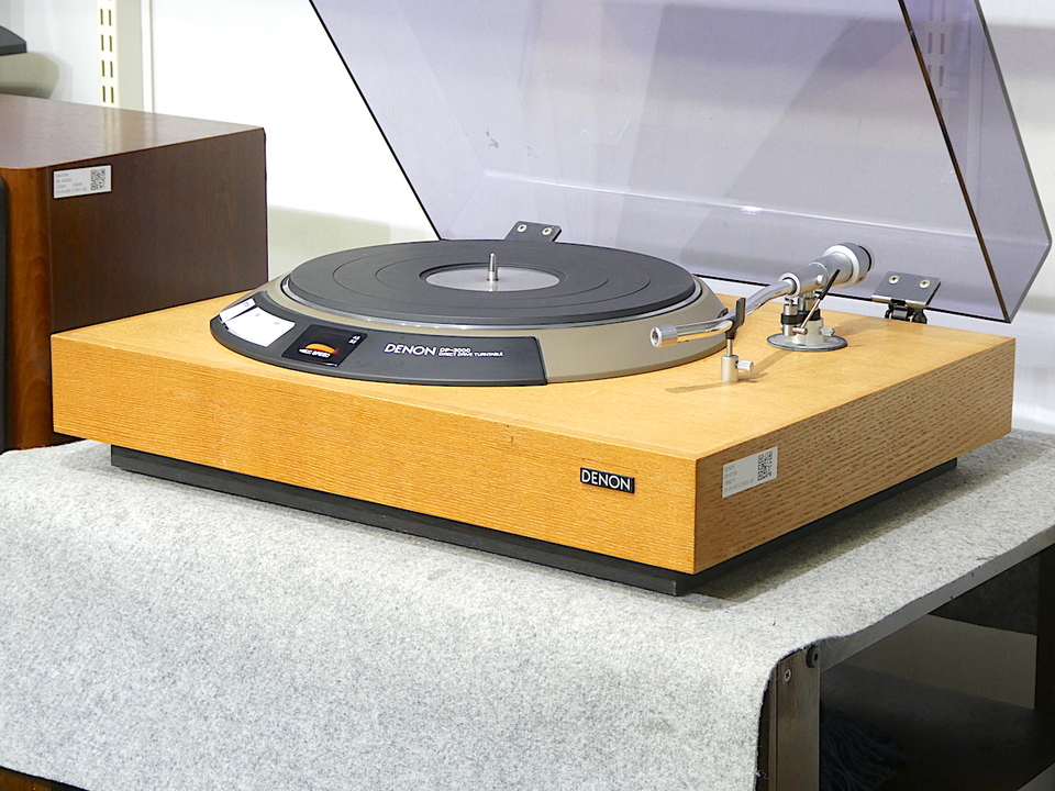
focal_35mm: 79
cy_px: 396
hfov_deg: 24.7
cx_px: 528
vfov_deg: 18.7
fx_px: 2408
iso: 200
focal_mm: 14.1
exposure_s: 1/6
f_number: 4.7
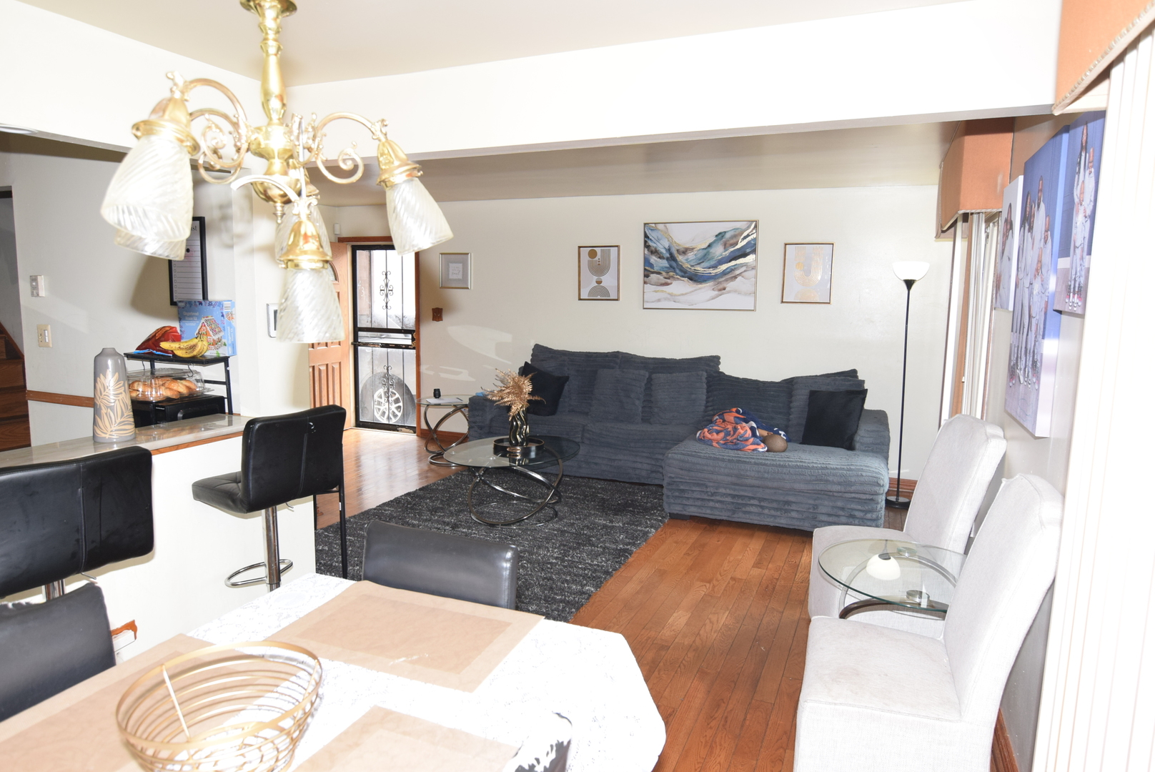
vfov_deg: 59.6
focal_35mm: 21
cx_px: 578
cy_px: 386
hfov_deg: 81.2
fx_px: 674
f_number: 4.5
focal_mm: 14
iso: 800
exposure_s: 1/80
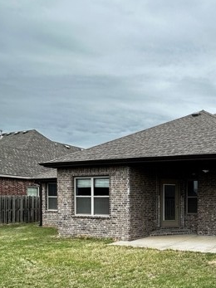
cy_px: 207
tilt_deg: -2.4
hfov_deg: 38.8
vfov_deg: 56.2
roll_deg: -1.1
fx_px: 258
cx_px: 228
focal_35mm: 31
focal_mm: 2.22
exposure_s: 1/208
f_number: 2.2
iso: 40
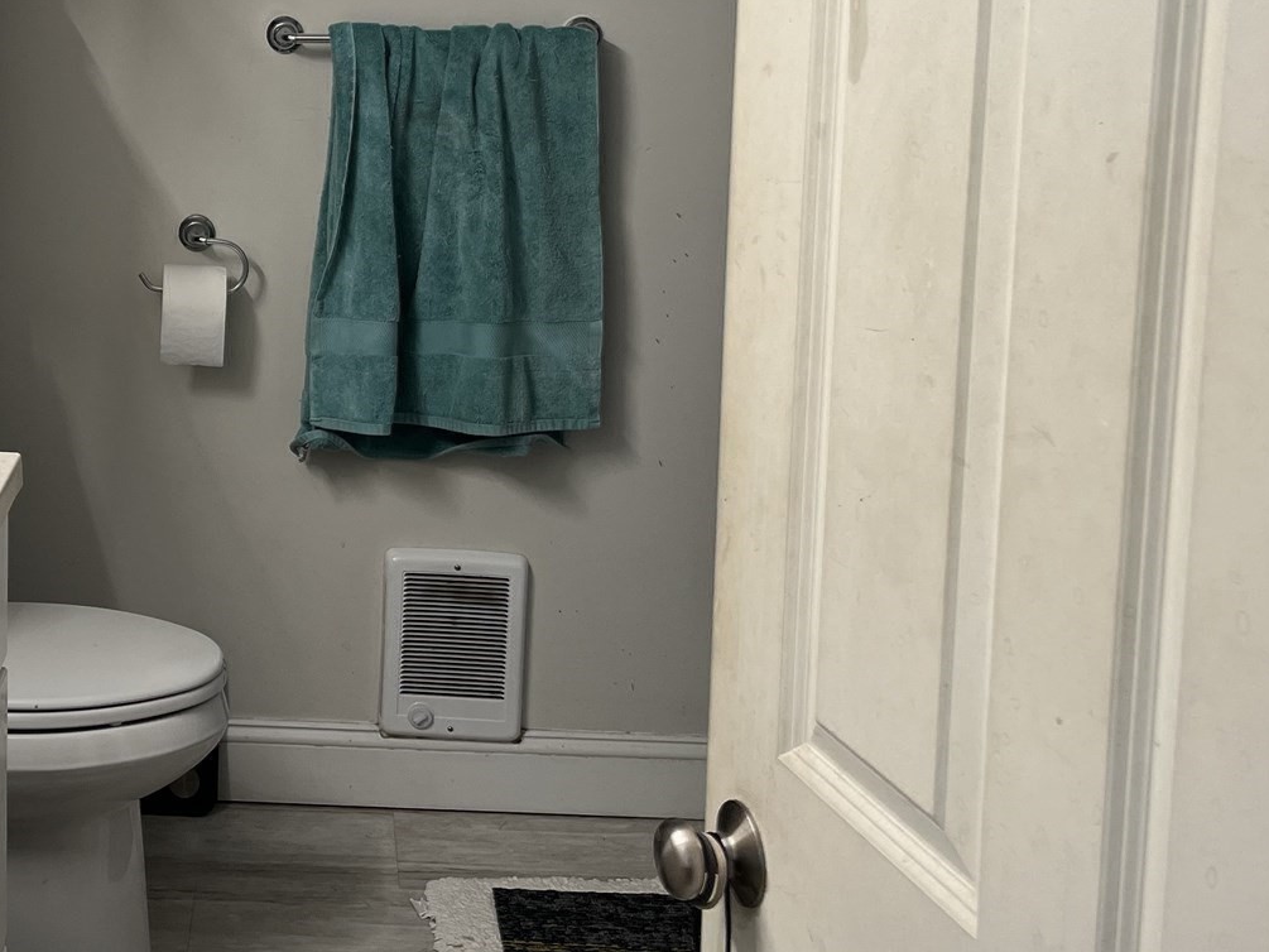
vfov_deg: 26.8
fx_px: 1943
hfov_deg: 34.5
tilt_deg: -6.9
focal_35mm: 53
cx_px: 172
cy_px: 134
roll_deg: -0.1
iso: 64
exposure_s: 1/60
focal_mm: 5.1
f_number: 1.6
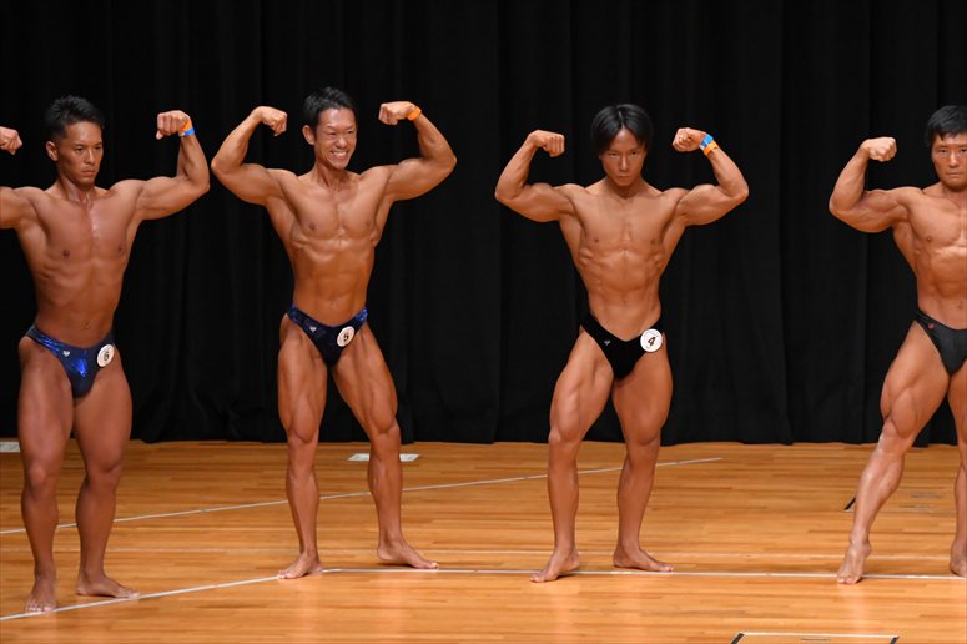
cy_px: 322
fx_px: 7249
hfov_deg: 7.6
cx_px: 484
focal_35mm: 270
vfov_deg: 5.1
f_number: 5.6
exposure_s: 1/400
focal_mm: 180
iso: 4000
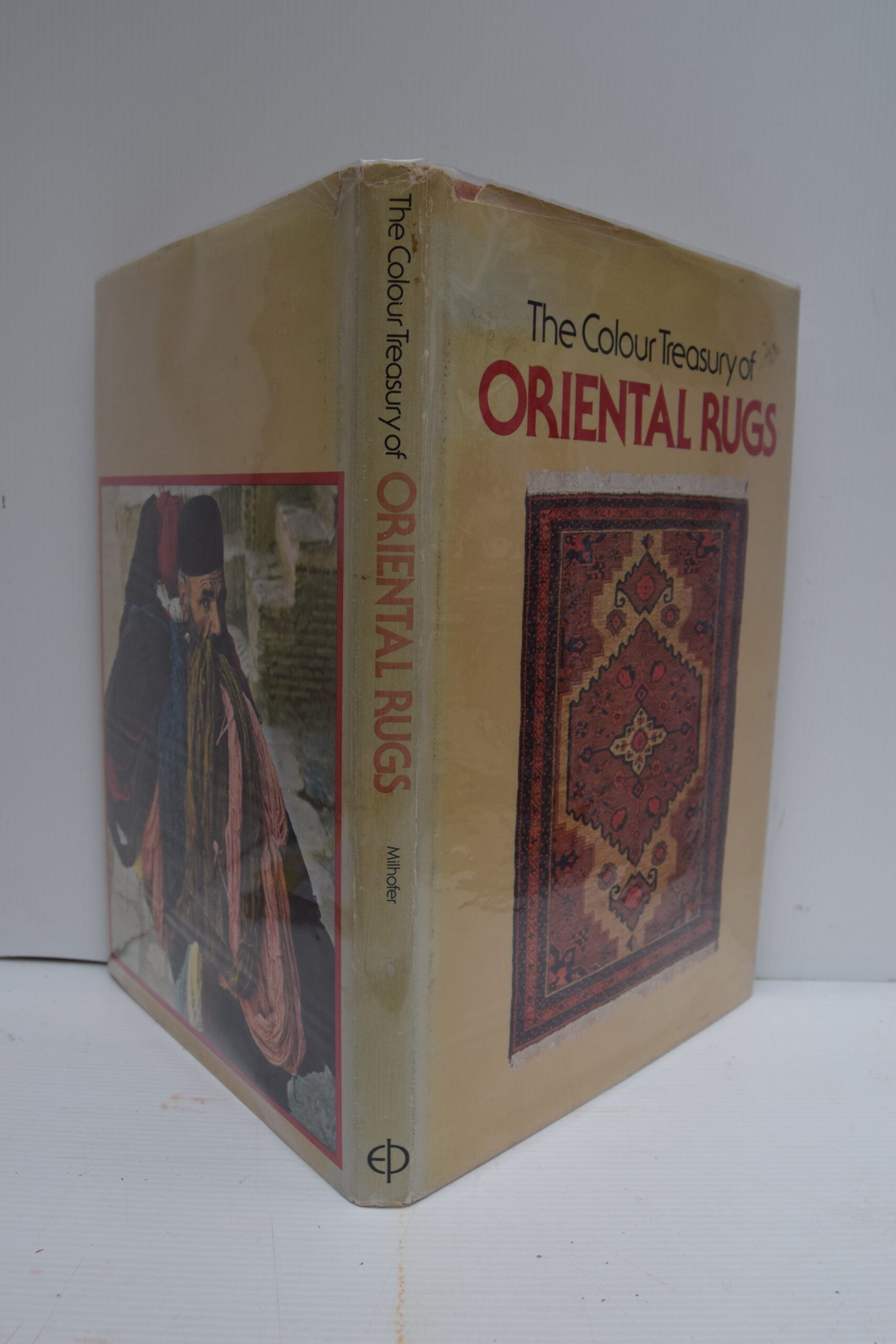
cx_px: 448
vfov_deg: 61.9
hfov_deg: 43.6
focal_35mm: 30
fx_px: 1120
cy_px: 672
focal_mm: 20
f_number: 7.1
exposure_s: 1/200
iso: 400
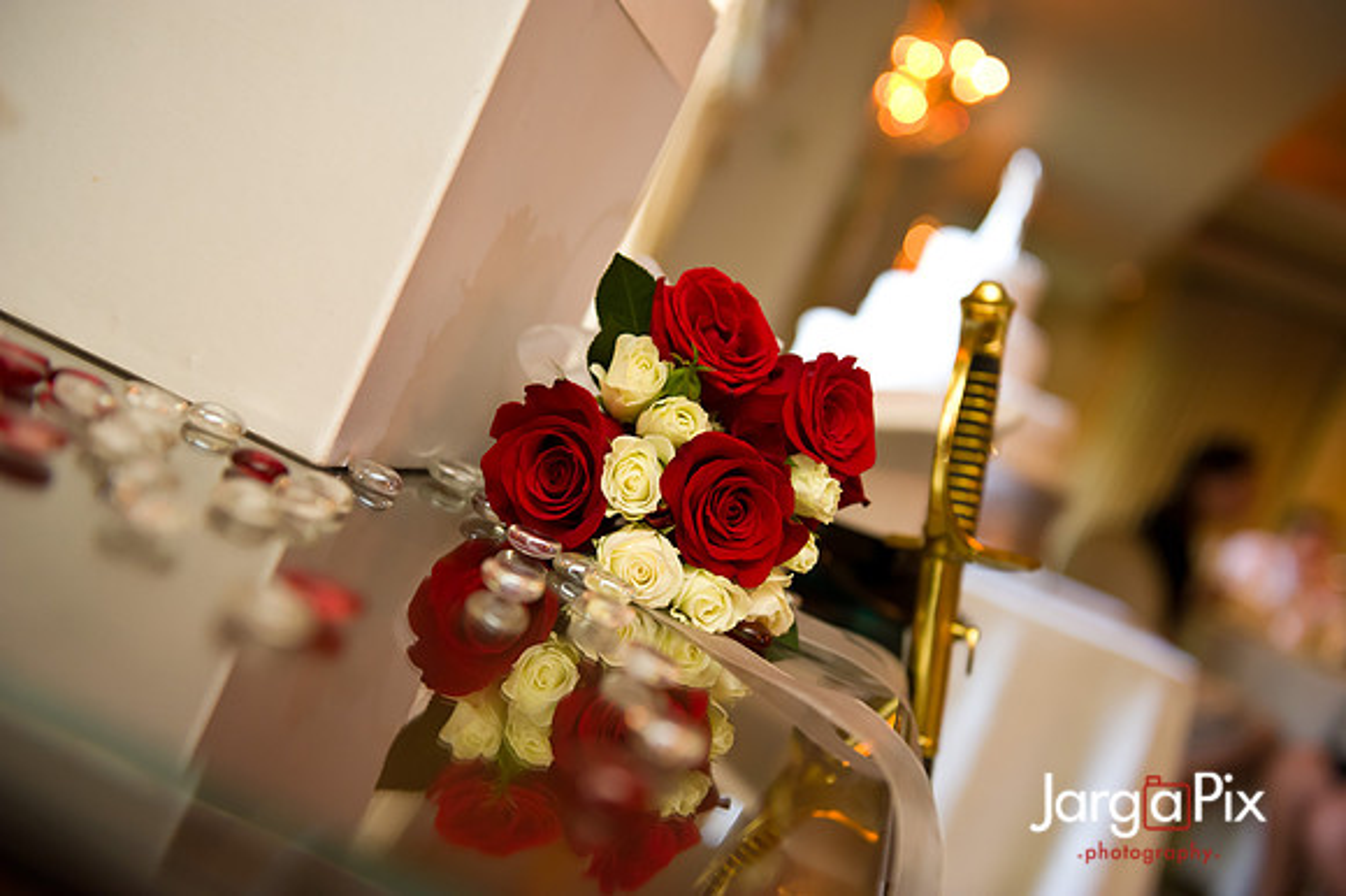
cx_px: 673
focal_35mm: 45
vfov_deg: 29.8
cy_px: 448
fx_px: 1681
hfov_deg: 43.6
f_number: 3.2
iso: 1600
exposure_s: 1/125
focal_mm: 45
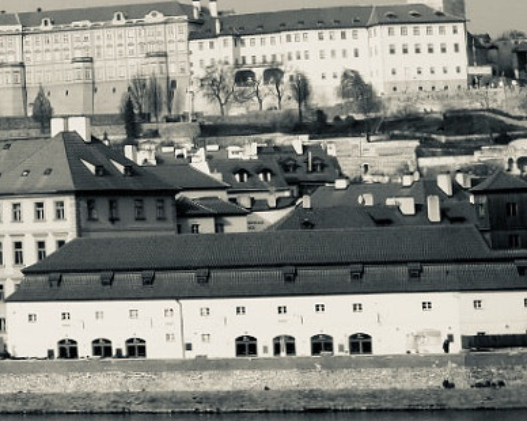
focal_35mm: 174
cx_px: -493
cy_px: -126
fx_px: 2713
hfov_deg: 10.3
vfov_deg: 8.7
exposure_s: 1/100
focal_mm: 30.2
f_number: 20
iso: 200
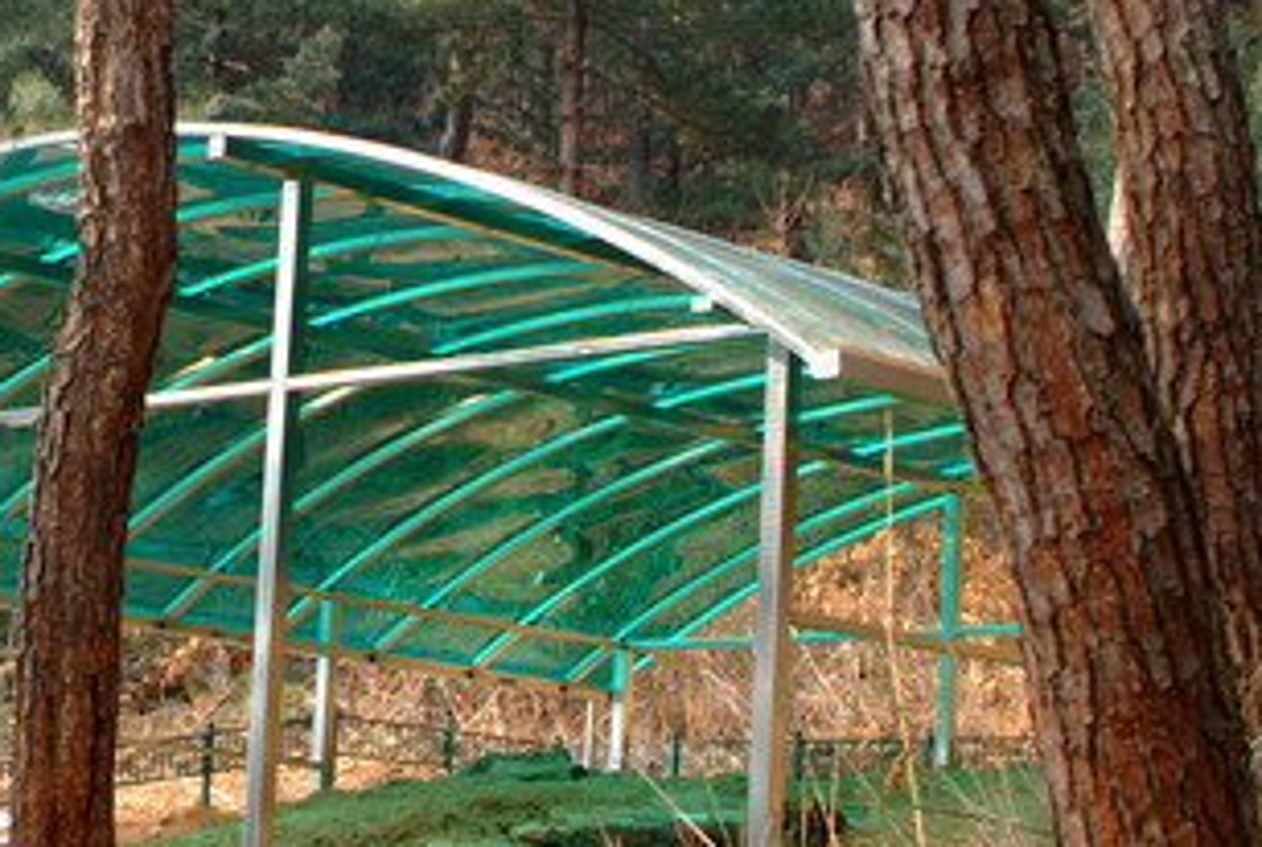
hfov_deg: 18.9
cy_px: 477
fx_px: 3758
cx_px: 290
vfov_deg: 12.9
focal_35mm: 107
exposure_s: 1/60
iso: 100
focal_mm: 31
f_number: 4
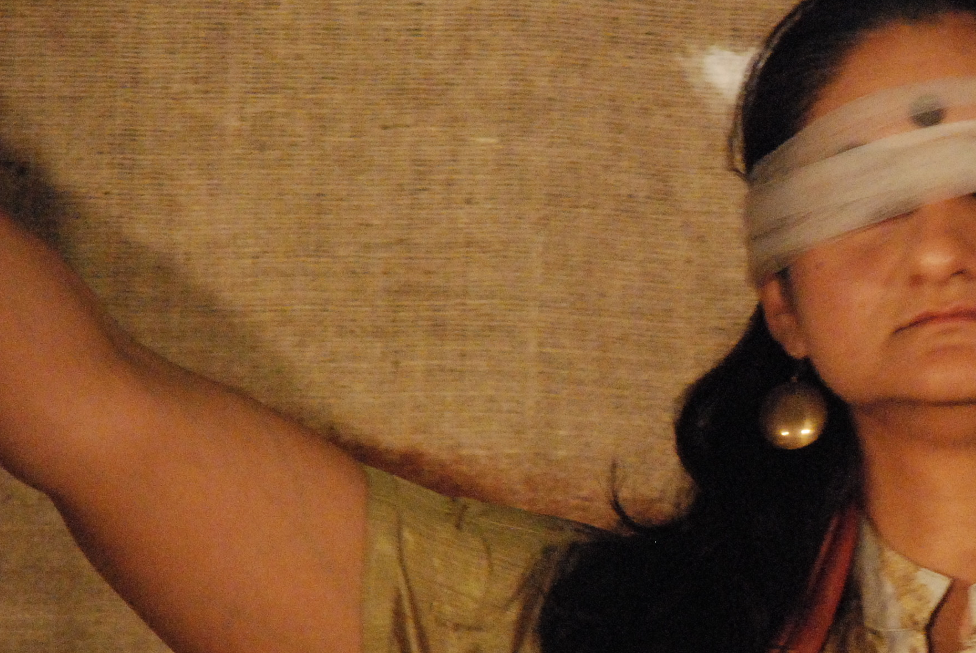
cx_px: 998
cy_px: 446
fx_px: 12080
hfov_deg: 4.6
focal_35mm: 445
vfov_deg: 3.1
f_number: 5.6
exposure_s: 1/60
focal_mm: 135
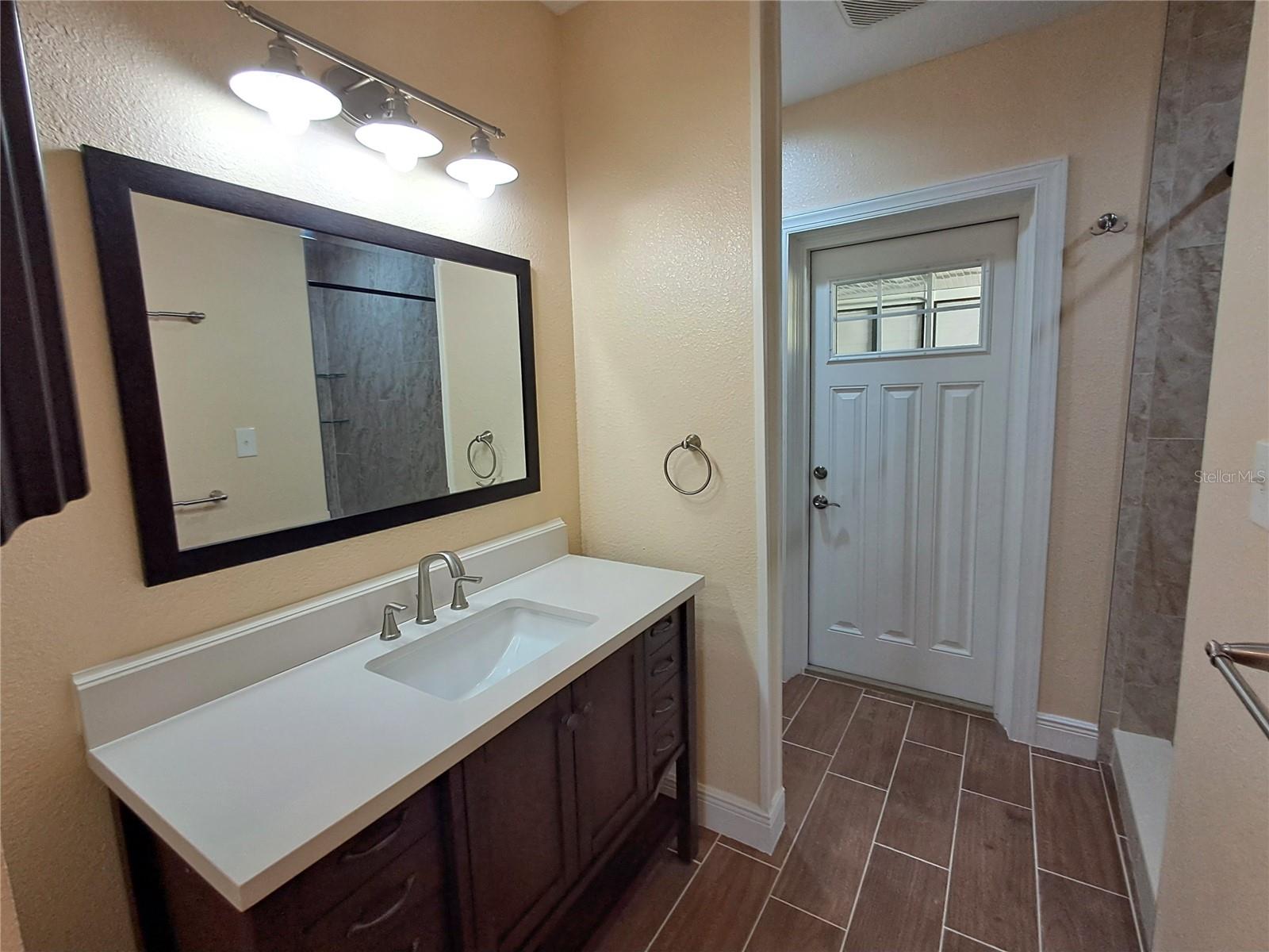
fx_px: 587
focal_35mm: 16
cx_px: 634
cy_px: 476
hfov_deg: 94.5
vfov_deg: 78.1
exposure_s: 1/60.2
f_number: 2.2
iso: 50
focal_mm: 1.64
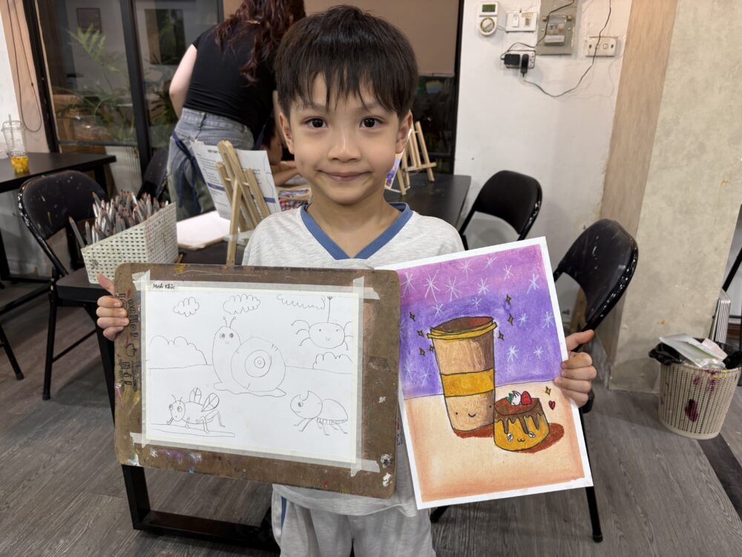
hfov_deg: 67.3
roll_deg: -0.2
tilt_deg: -19.8
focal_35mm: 26
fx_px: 557
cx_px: 371
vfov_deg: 53.1
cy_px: 278
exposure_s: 1/100
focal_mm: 5.96
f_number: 1.6
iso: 100
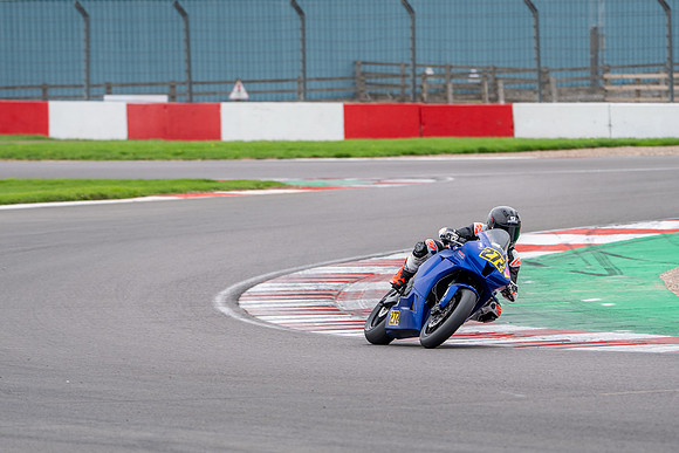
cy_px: 231
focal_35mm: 294
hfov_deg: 7.0
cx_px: 363
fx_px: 5545
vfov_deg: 4.7
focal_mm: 215
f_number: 4.5
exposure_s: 1/500
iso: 160
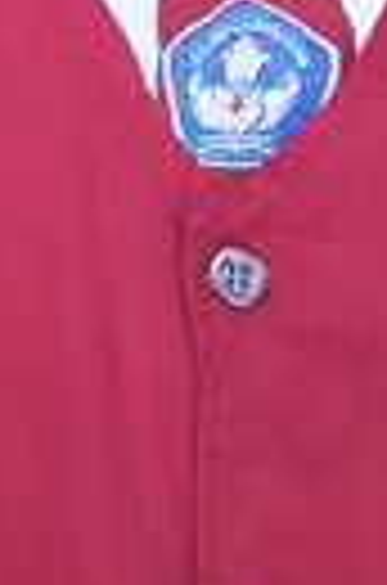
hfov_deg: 13.1
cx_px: 225
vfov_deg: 16.5
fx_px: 1686
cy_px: -468
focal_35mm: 104
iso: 200
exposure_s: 1/100
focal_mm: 18
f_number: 4
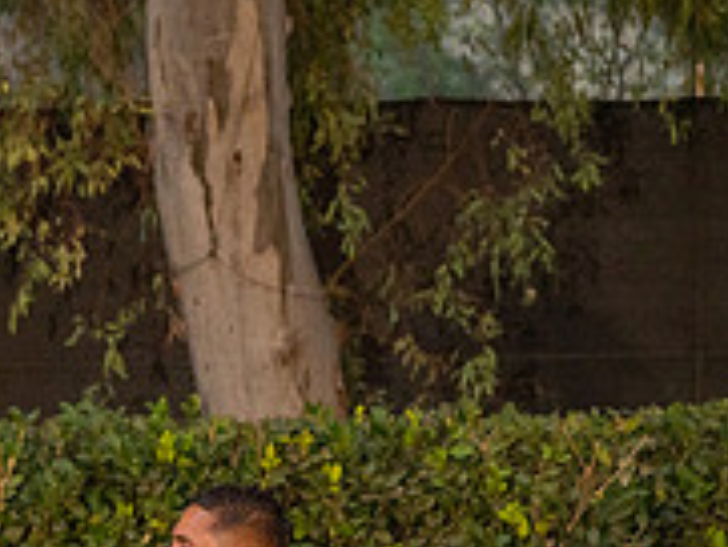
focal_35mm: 228
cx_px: -398
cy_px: 601
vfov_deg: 6.5
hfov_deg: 8.5
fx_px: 4798
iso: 2500
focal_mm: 74
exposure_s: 1/200
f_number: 4
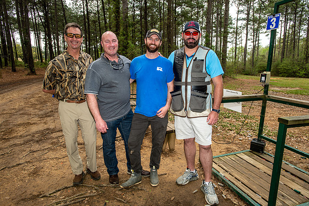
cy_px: 103
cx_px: 154
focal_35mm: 22
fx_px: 189
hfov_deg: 78.6
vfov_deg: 57.2
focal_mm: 22
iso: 125
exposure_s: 1/250
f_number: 5
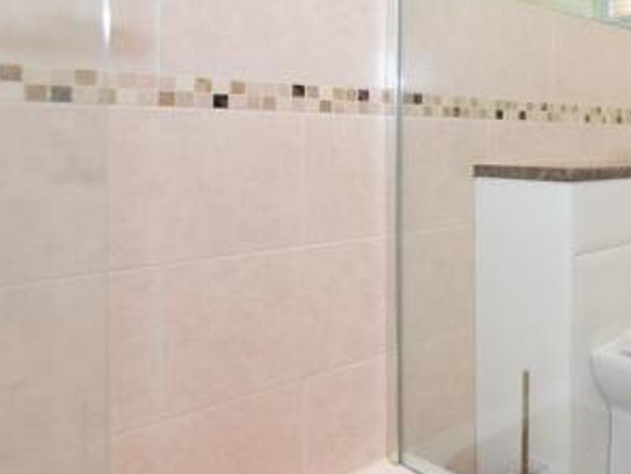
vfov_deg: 43.3
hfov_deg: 45.0
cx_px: 672
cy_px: 142
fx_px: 583
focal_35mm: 32
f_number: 5.6
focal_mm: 10
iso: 400
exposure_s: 1/60
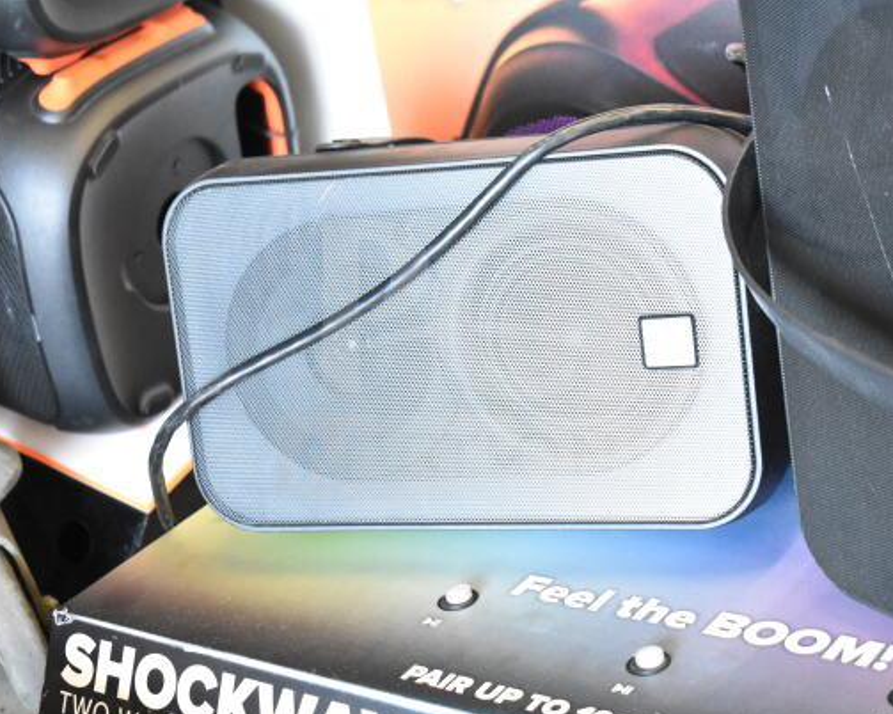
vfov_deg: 18.7
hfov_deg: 23.3
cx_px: 474
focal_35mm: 82
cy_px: 360
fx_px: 2166
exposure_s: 1/80
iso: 5000
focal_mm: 48
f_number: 5.3
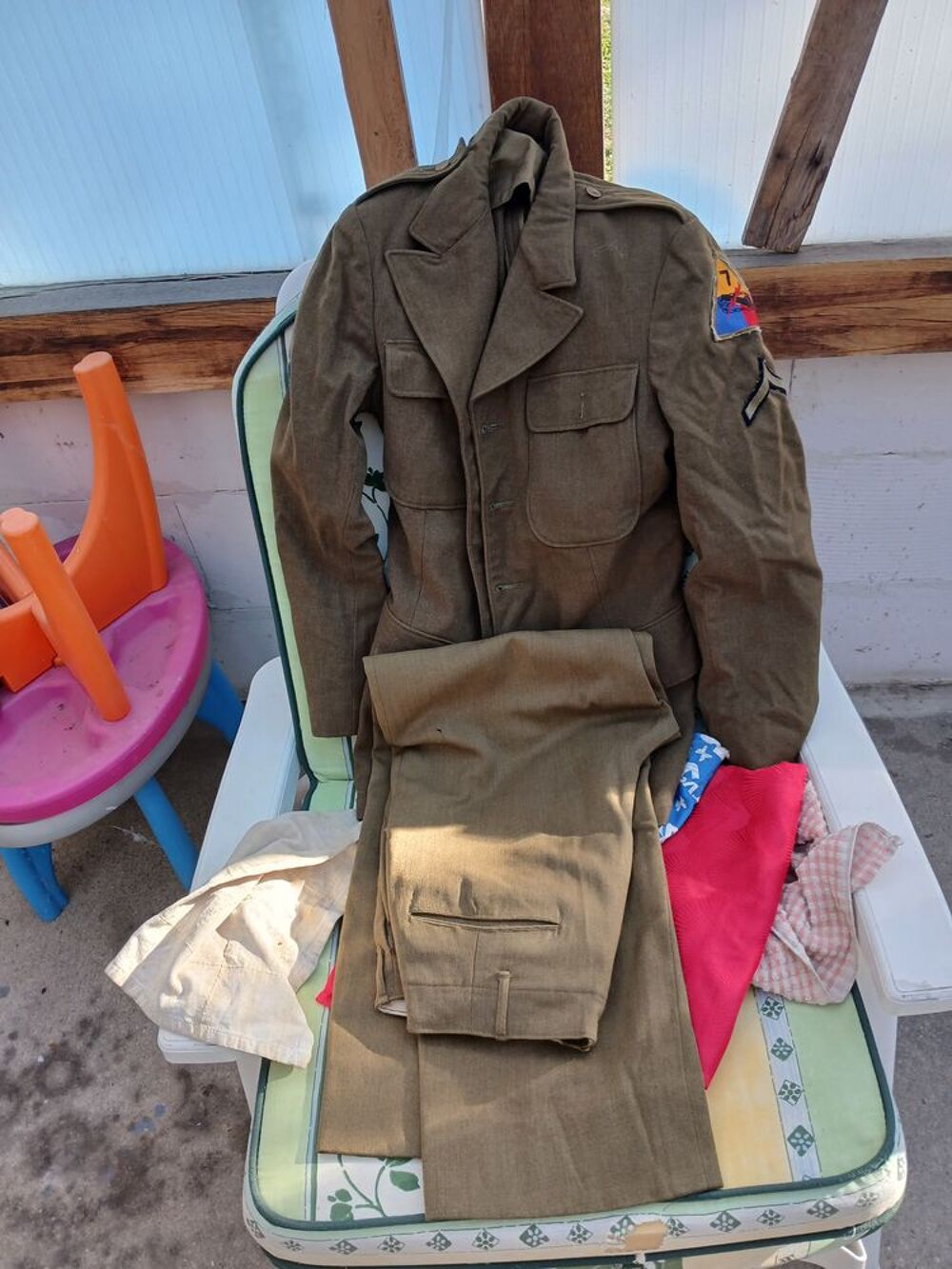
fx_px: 953
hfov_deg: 53.1
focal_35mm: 26
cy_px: 634
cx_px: 476
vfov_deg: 67.3
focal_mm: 3.98
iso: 32
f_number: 1.8
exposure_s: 1/50
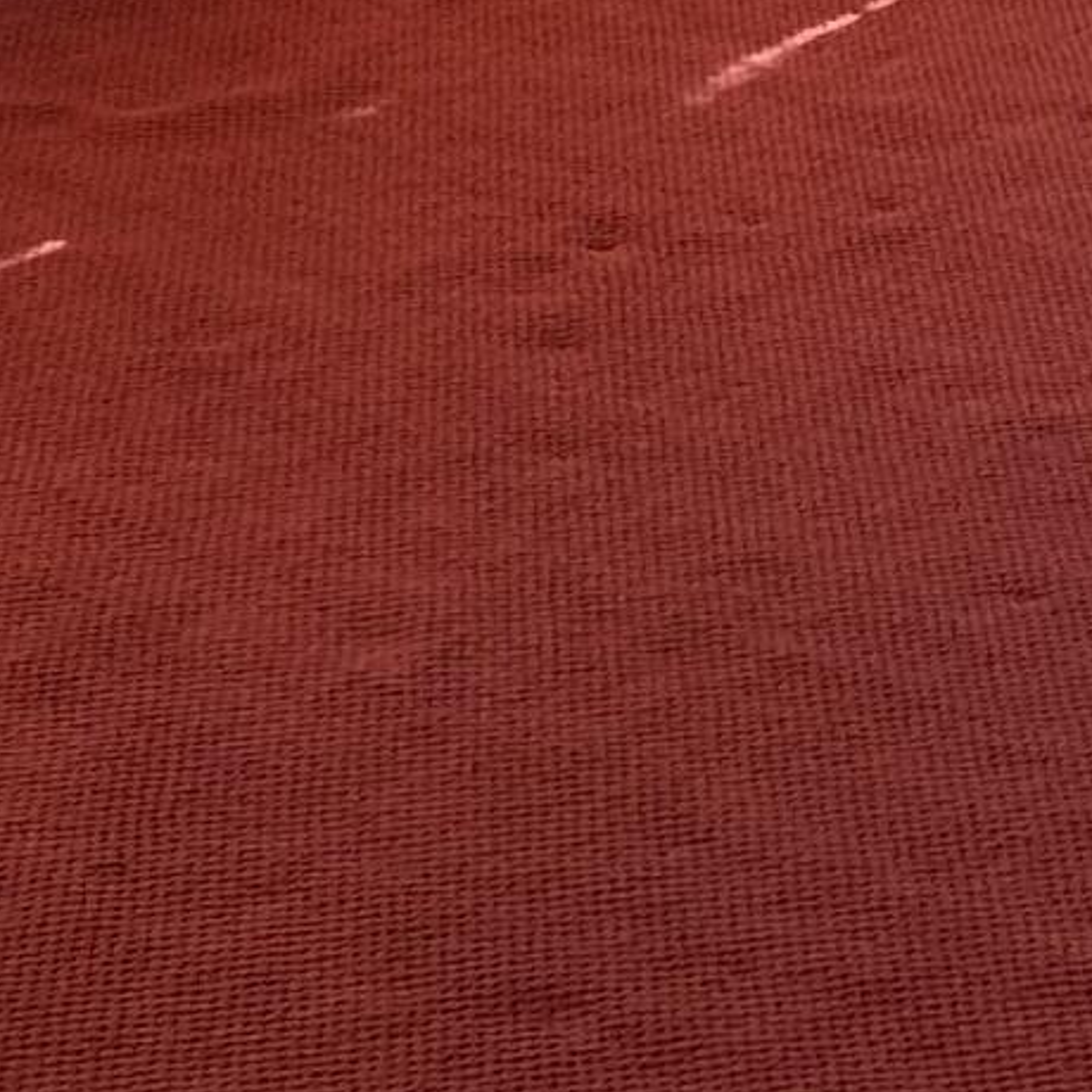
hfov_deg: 11.5
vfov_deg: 10.6
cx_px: 1149
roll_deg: -2.9
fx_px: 5354
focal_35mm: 150
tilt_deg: -8.3
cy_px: -1180
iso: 50
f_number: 1.5
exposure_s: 1/120
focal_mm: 5.7
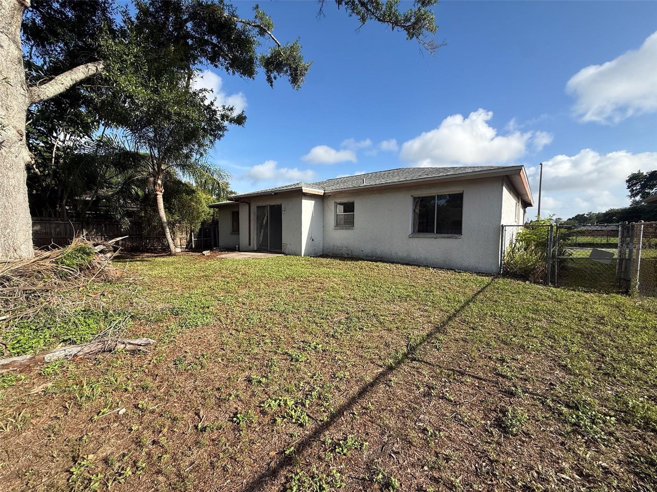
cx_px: 328
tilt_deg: -3.8
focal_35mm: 14
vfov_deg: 85.7
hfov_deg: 102.1
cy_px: 246
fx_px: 266
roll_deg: -0.4
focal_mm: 2.22
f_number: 2.2
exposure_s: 1/1259
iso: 50
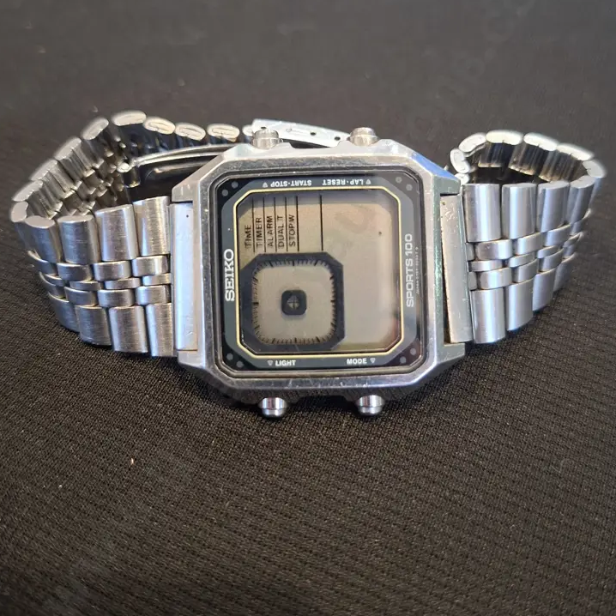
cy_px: 266
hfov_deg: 55.6
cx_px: 317
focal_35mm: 29
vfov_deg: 55.4
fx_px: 584
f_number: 1.8
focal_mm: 5.54
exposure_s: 1/33
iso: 250
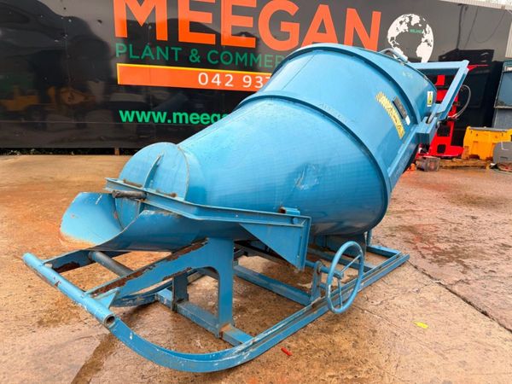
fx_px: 355
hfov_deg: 71.6
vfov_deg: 56.8
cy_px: 192
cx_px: 256
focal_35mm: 24
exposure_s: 1/360
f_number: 1.78
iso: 80
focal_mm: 6.76
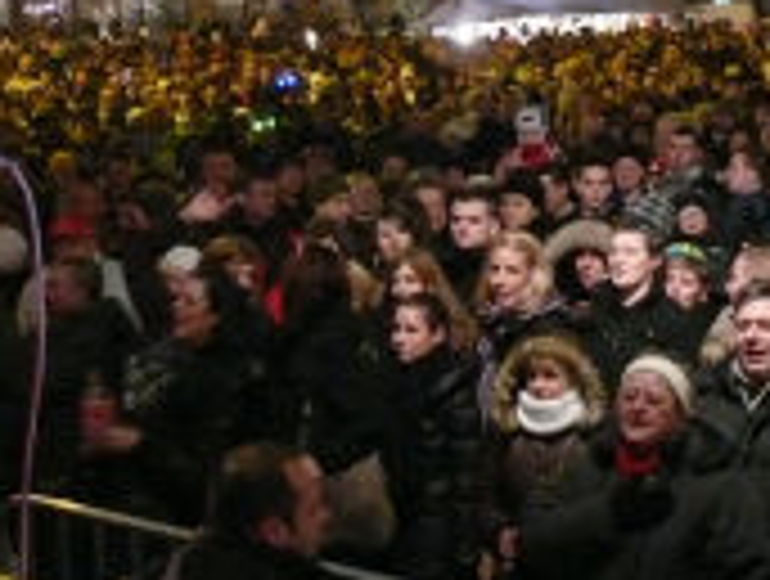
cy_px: 126
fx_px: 2051
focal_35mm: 92
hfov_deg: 21.1
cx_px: 207
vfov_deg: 16.0
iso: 800
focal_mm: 7.4
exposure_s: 1/20
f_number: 2.8
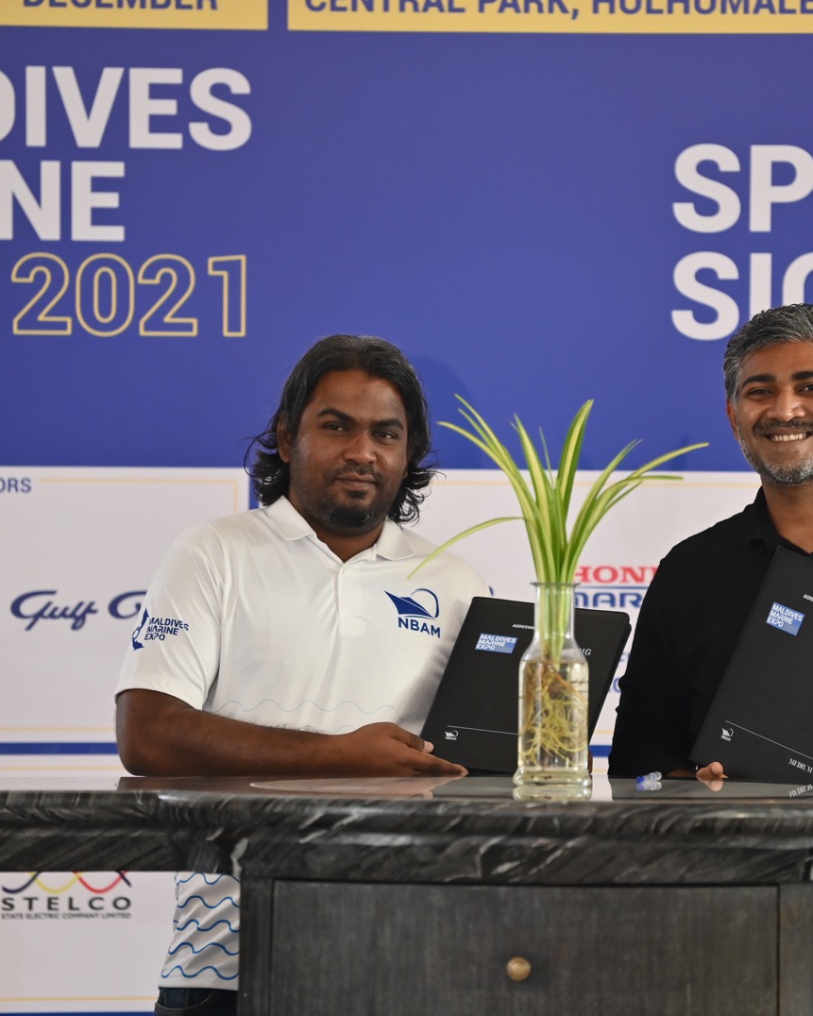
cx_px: 532
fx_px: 8511
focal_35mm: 283
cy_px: 508
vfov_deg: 6.8
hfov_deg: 5.5
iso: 800
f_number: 2.8
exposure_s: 1/125
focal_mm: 200
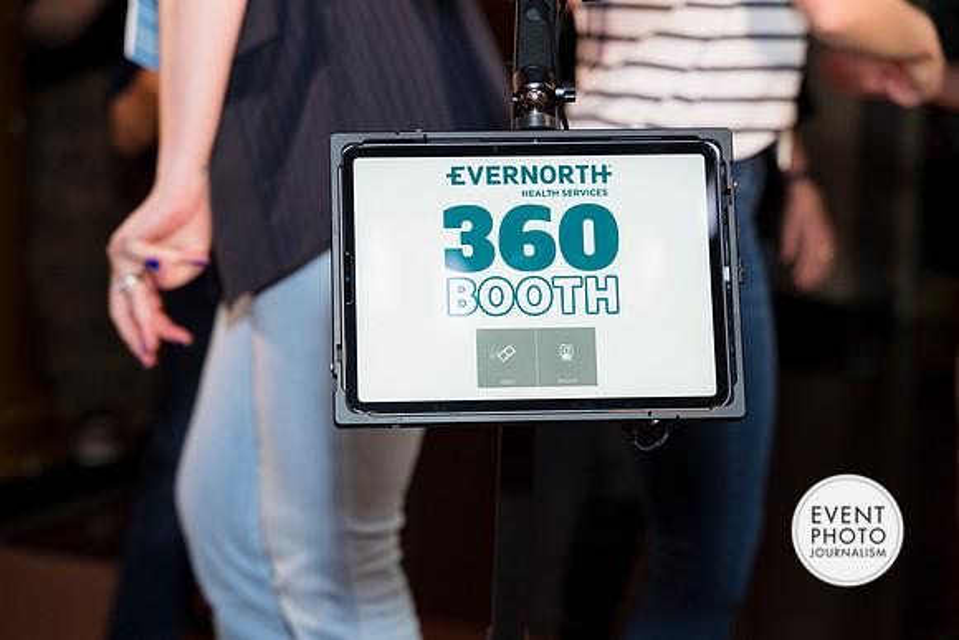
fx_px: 2166
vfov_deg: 16.8
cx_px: 480
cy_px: 320
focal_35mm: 81
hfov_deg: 25.0
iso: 800
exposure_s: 1/100
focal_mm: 75
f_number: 4
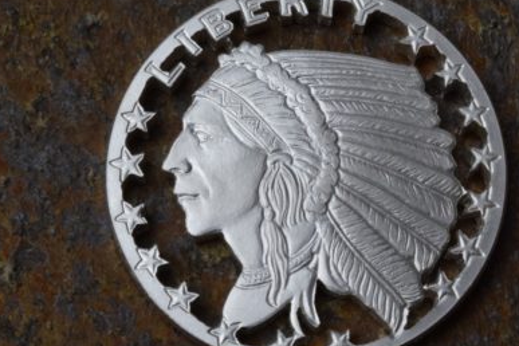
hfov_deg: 16.9
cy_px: 176
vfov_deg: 11.3
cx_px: 282
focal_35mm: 121
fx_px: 1744
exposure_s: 1/13
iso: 500
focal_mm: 52
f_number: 32
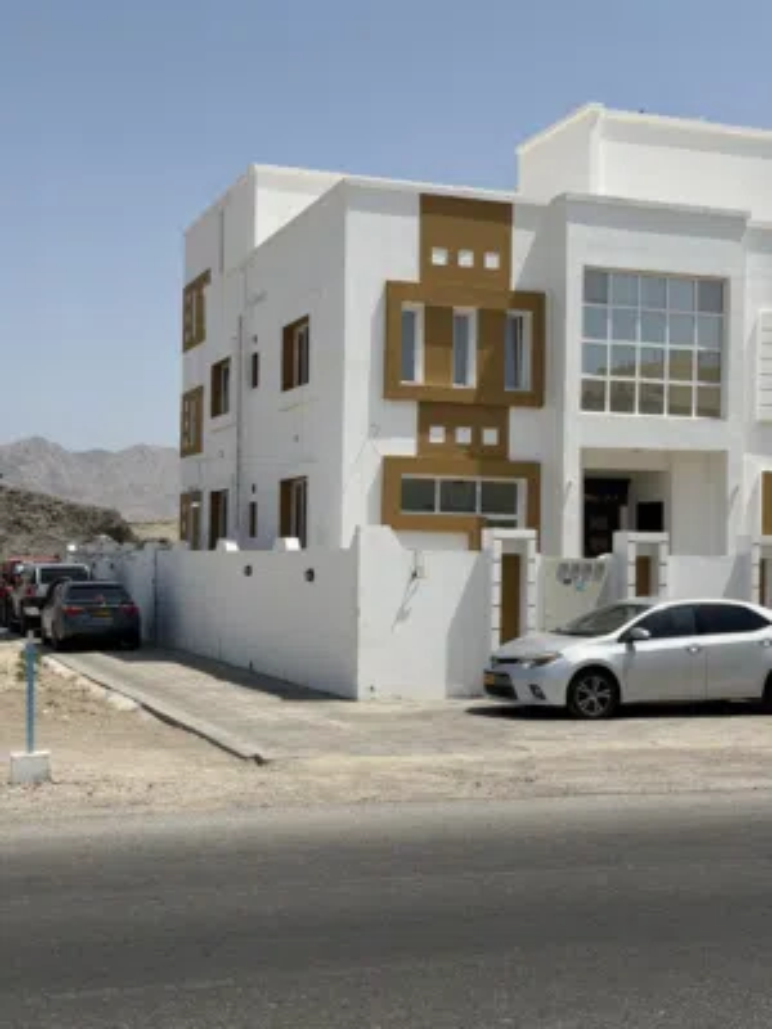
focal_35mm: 48
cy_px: 514
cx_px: 386
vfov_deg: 39.7
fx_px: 1427
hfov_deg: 30.3
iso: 80
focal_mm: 6.76
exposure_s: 1/9901
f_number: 1.78
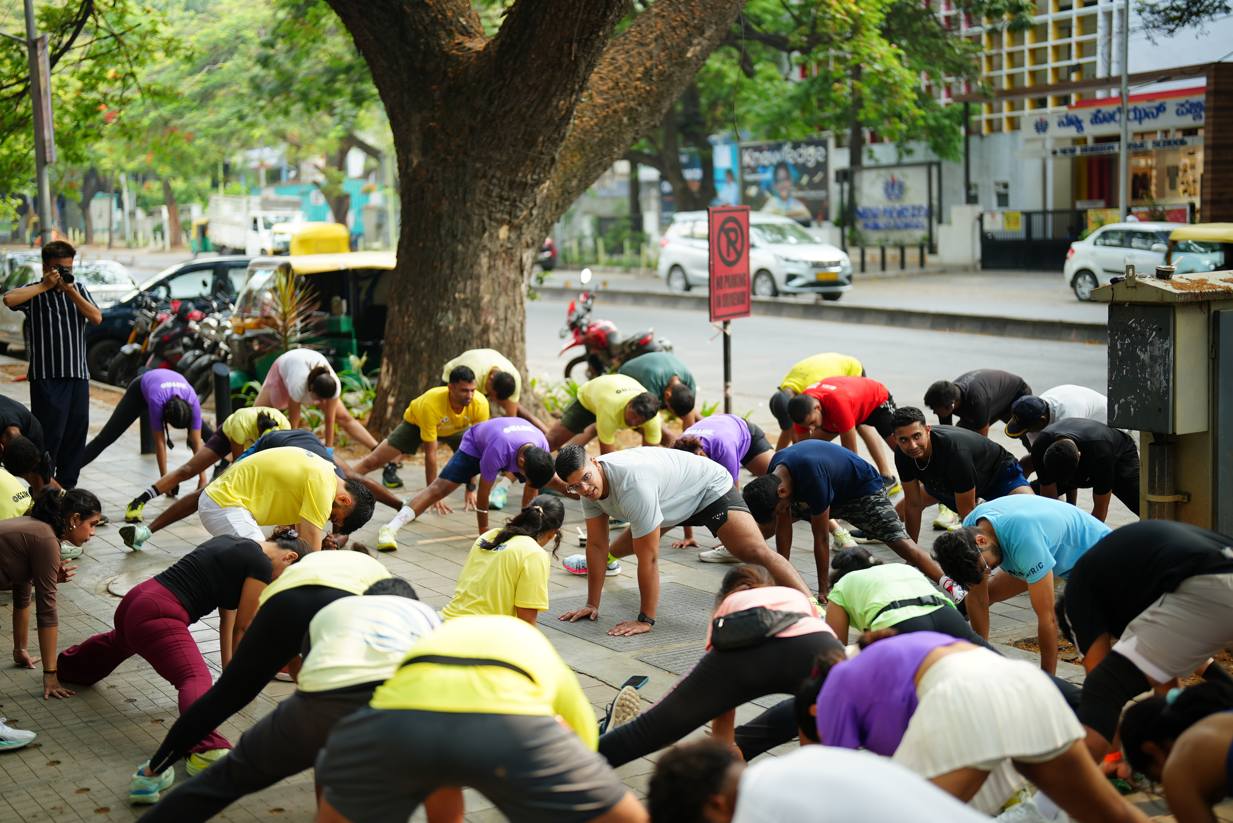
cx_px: 616
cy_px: 412
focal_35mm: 50
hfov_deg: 39.6
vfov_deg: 27.0
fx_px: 1713
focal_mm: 50
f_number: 1.2
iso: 80
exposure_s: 1/320
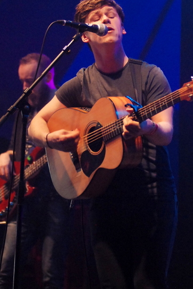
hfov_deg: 8.6
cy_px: 157
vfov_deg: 12.9
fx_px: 1279
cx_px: 107
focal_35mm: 159
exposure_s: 1/160
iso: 1600
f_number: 2.8
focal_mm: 80
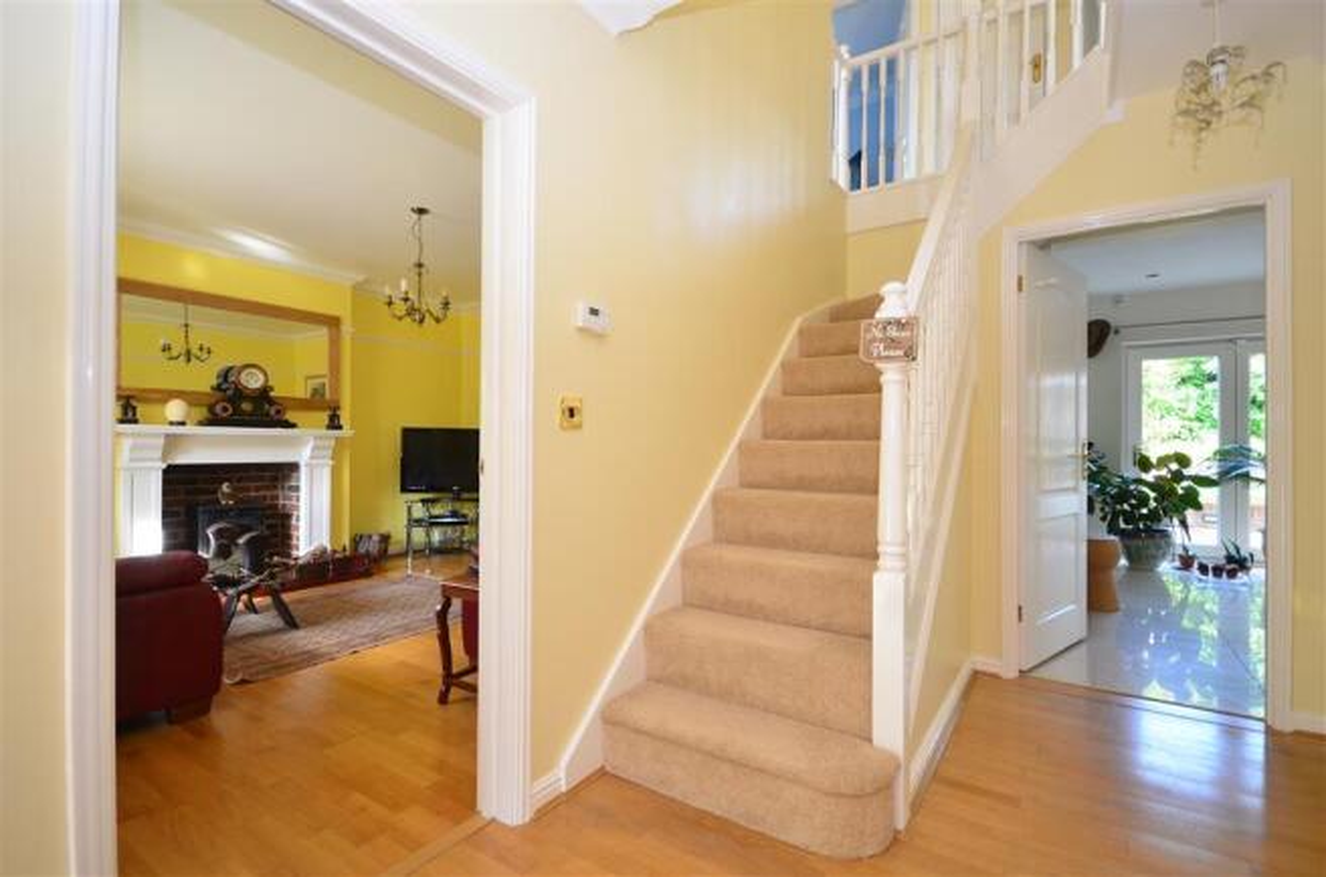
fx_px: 661
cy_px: 438
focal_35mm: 18
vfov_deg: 67.1
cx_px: 663
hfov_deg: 90.1
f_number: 5.6
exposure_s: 1/8
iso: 200
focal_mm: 12
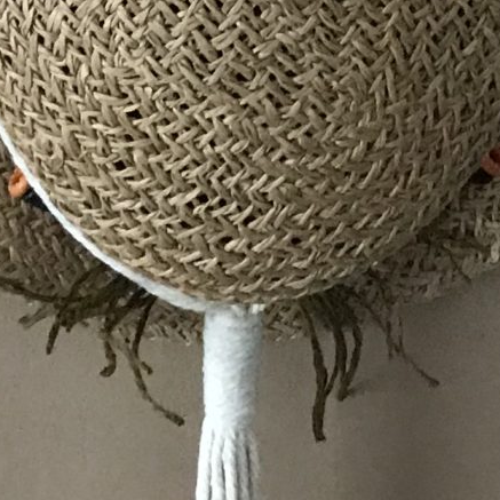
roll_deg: -0.5
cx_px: 206
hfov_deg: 12.0
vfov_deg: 11.2
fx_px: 2370
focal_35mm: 145
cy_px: -388
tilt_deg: -5.7
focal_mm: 3.99
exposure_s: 1/9
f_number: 1.8
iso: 100
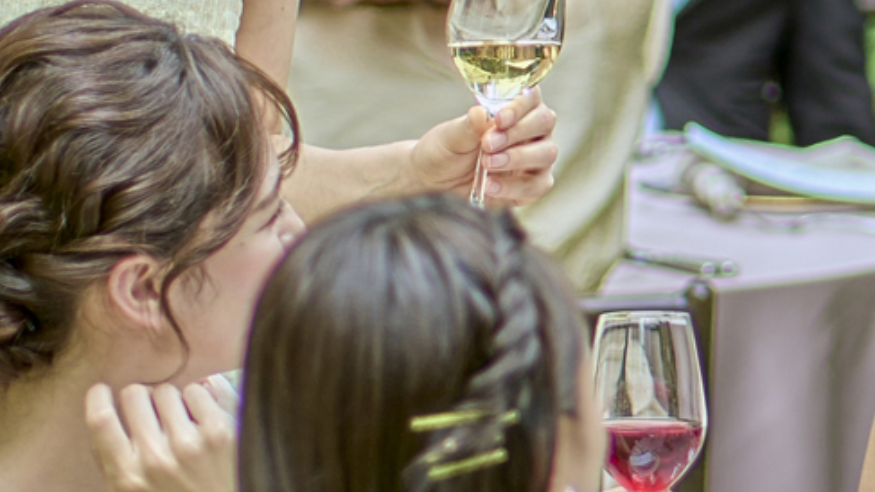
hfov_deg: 4.1
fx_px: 12158
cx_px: 1520
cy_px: 99
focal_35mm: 524
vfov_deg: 2.3
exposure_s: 1/250
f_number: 2
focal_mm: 85
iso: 100
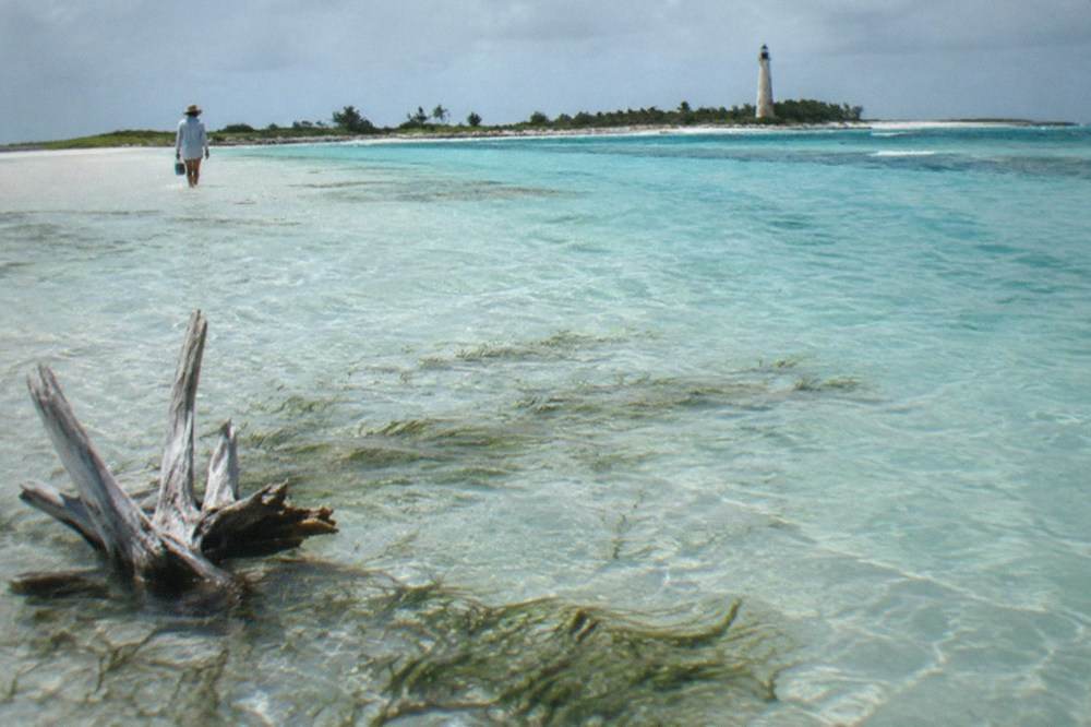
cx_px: 546
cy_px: 364
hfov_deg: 48.5
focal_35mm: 40
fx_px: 1212
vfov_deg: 33.4
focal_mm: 40
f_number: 11
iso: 100
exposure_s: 1/125
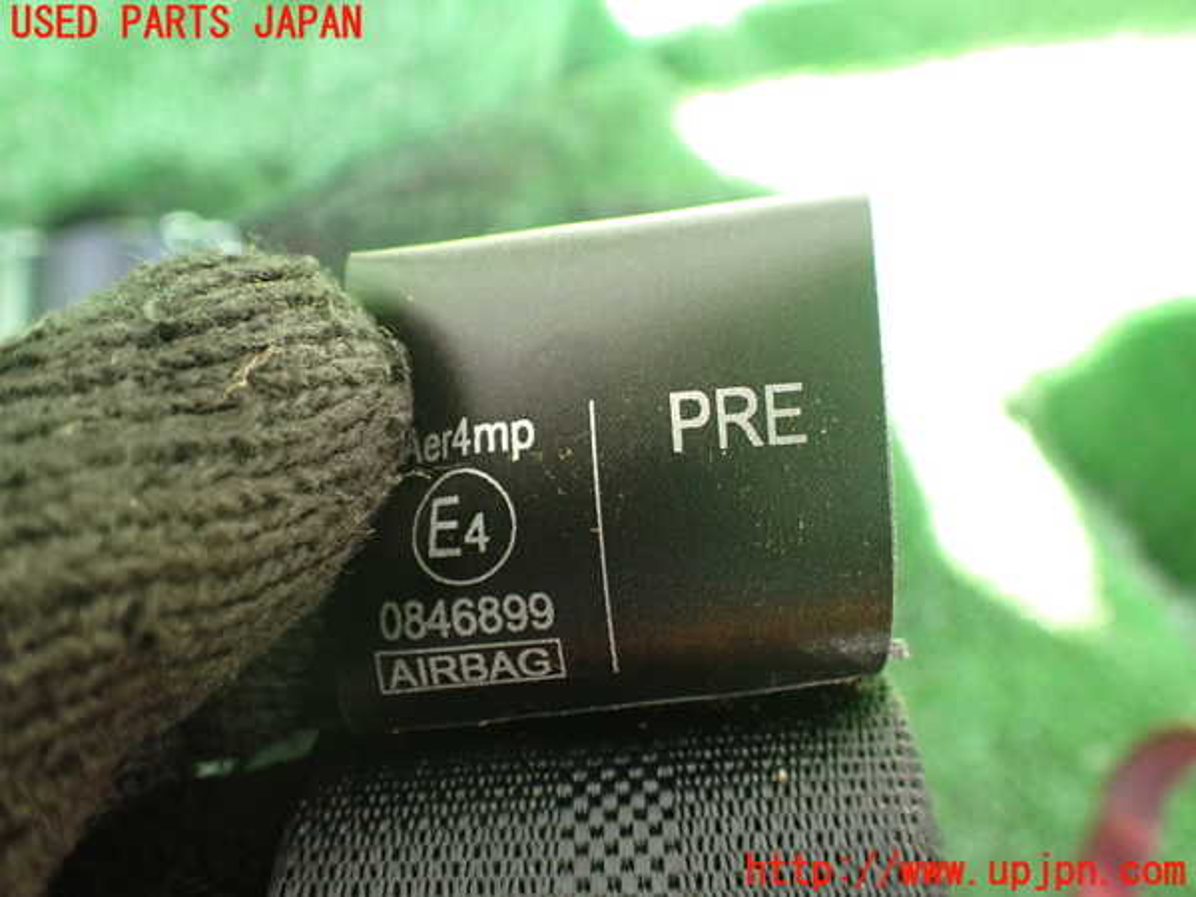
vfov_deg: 46.8
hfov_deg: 60.0
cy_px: 448
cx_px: 598
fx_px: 1037
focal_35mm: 30
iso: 800
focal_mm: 5.4
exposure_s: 1/125
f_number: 2.3
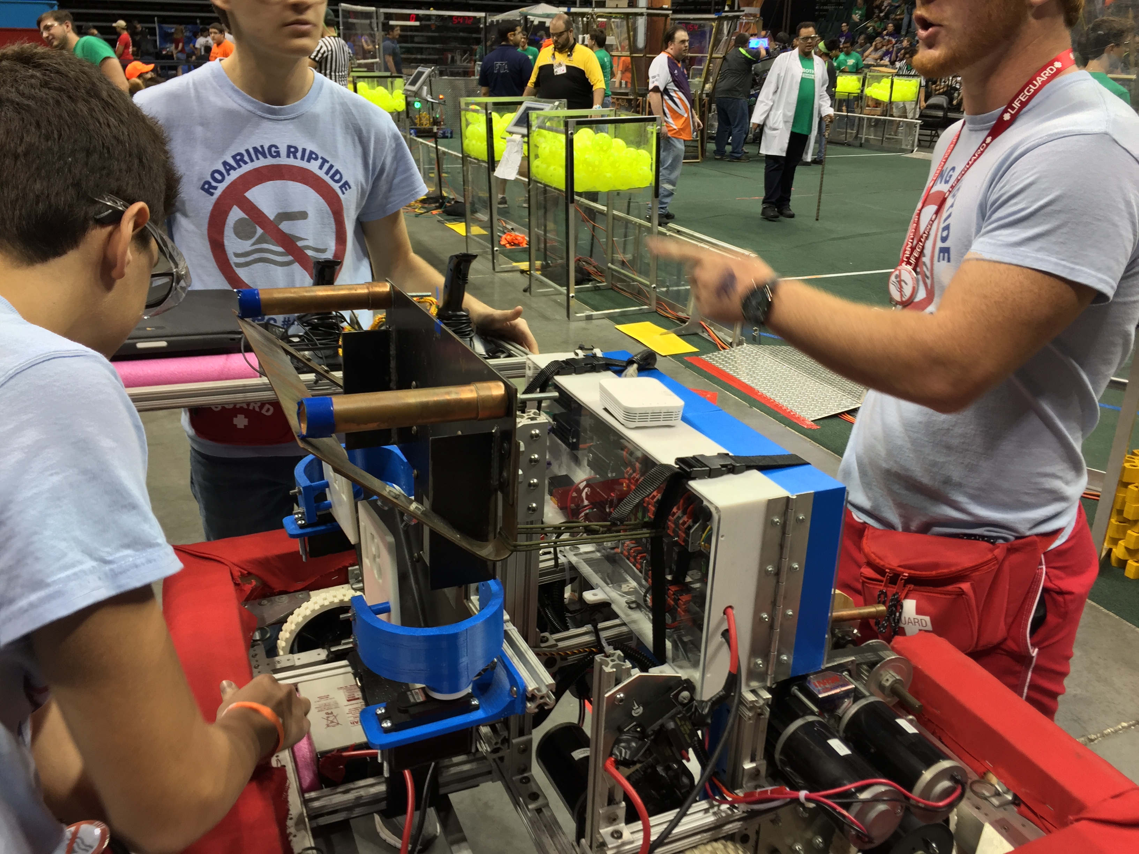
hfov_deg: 61.7
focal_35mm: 29
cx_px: 570
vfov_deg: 48.2
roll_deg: -1.4
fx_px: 954
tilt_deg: -19.2
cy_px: 427
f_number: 2.2
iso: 32
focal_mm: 4.15
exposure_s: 1/60
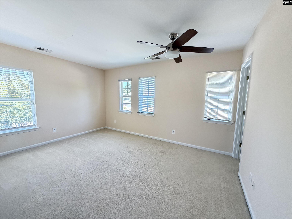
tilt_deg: -6.6
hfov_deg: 102.1
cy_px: 110
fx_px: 118
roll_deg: -0.7
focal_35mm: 14
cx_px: 146
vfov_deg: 85.7
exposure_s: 1/90
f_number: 2.2
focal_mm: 2.22
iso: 320
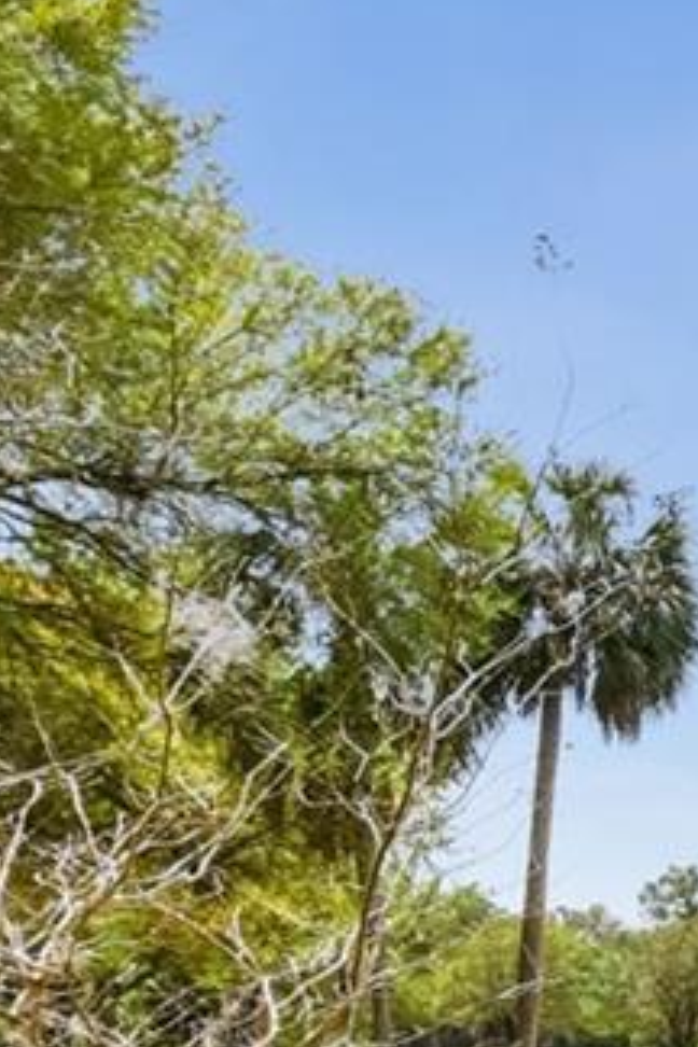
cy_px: 1015
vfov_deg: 26.1
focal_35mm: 74
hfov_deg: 12.3
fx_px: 2152
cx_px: 1897
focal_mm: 10
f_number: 7.1
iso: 100
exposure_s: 1/125
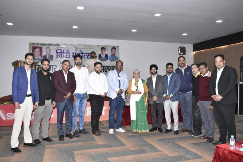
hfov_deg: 61.9
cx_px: 122
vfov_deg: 43.6
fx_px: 202
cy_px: 81
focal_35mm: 30
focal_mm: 20
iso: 1600
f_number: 5
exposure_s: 1/200
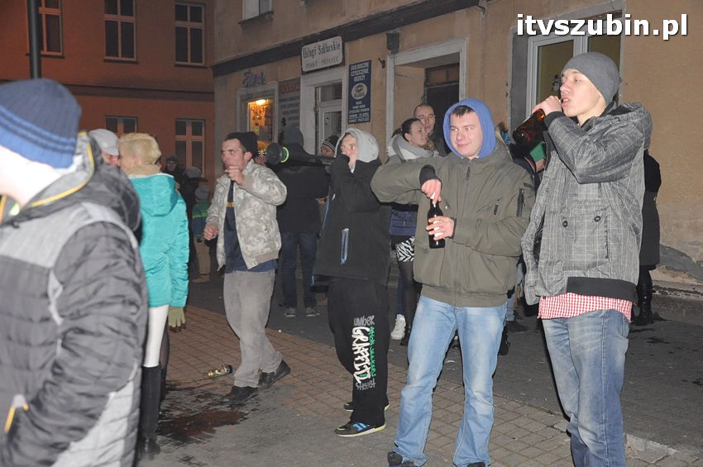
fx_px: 819
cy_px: 234
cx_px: 352
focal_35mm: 42
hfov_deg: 46.4
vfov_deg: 31.8
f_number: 5
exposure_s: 1/60
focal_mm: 28
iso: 1600
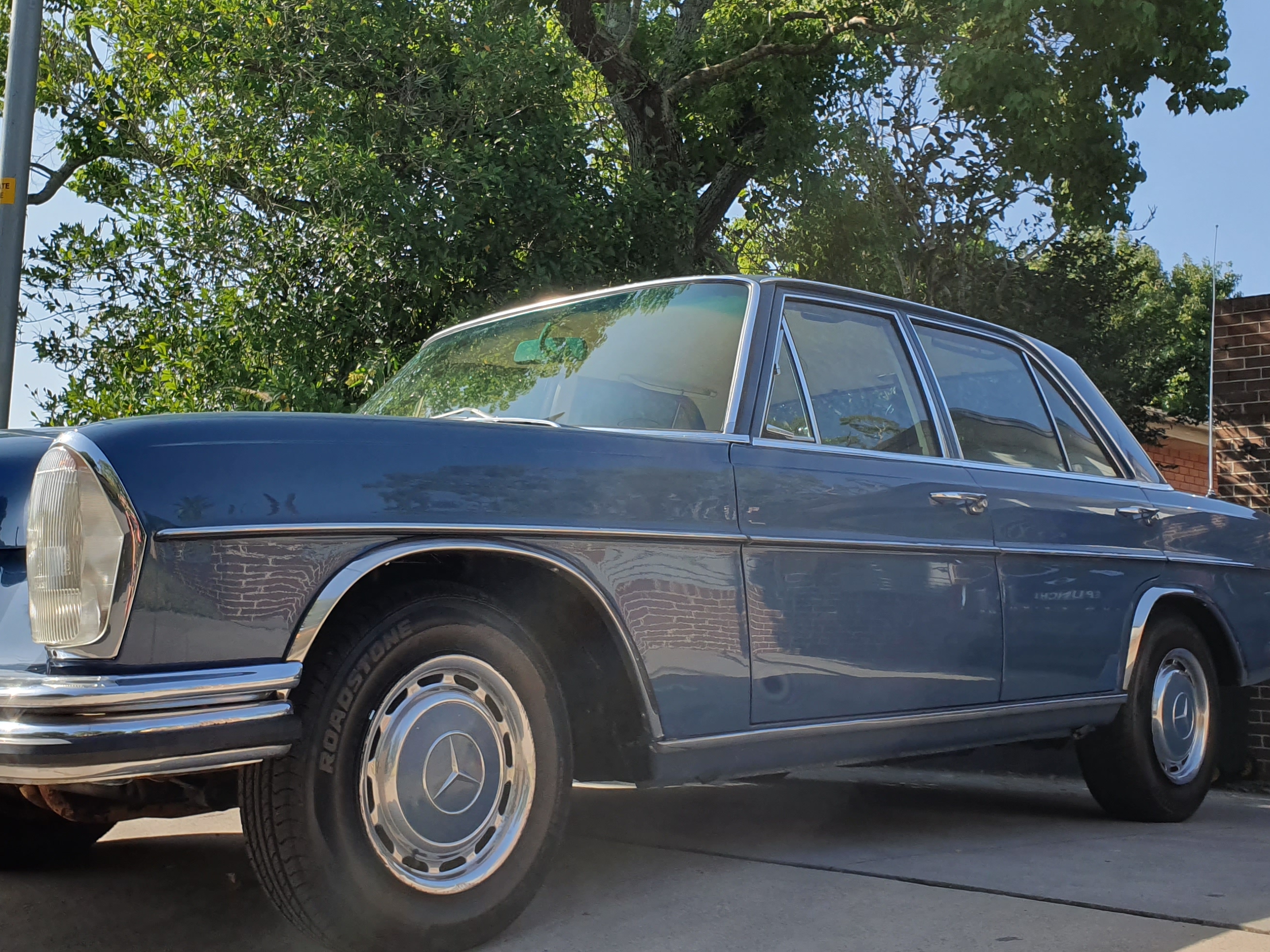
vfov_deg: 35.8
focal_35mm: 40
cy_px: 356
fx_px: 1468
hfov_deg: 46.7
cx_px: 578
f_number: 2.4
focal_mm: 4.32
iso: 50
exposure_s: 1/966
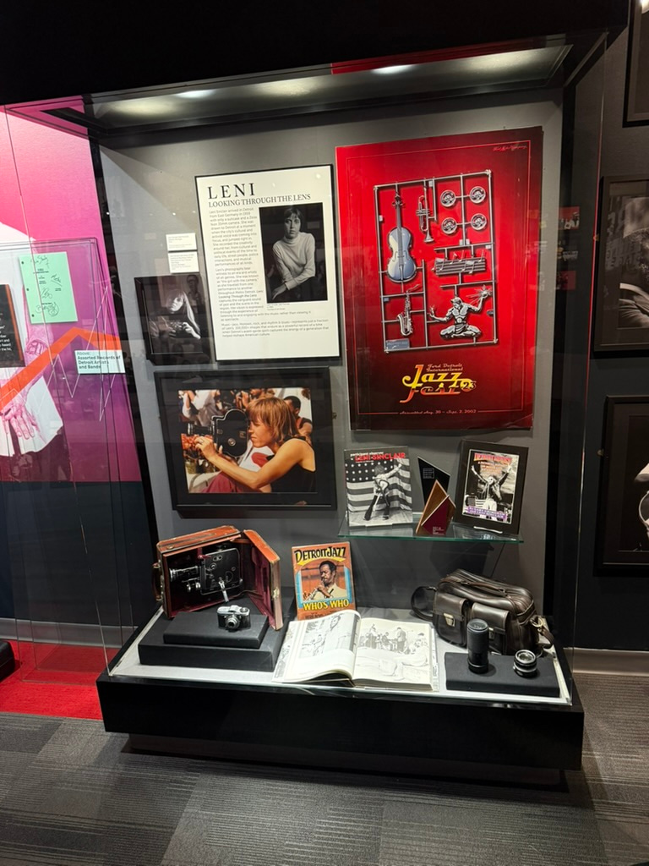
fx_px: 600
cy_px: 433
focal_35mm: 24
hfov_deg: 56.8
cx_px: 324
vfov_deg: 71.6
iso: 250
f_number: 1.78
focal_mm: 6.76
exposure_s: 1/60
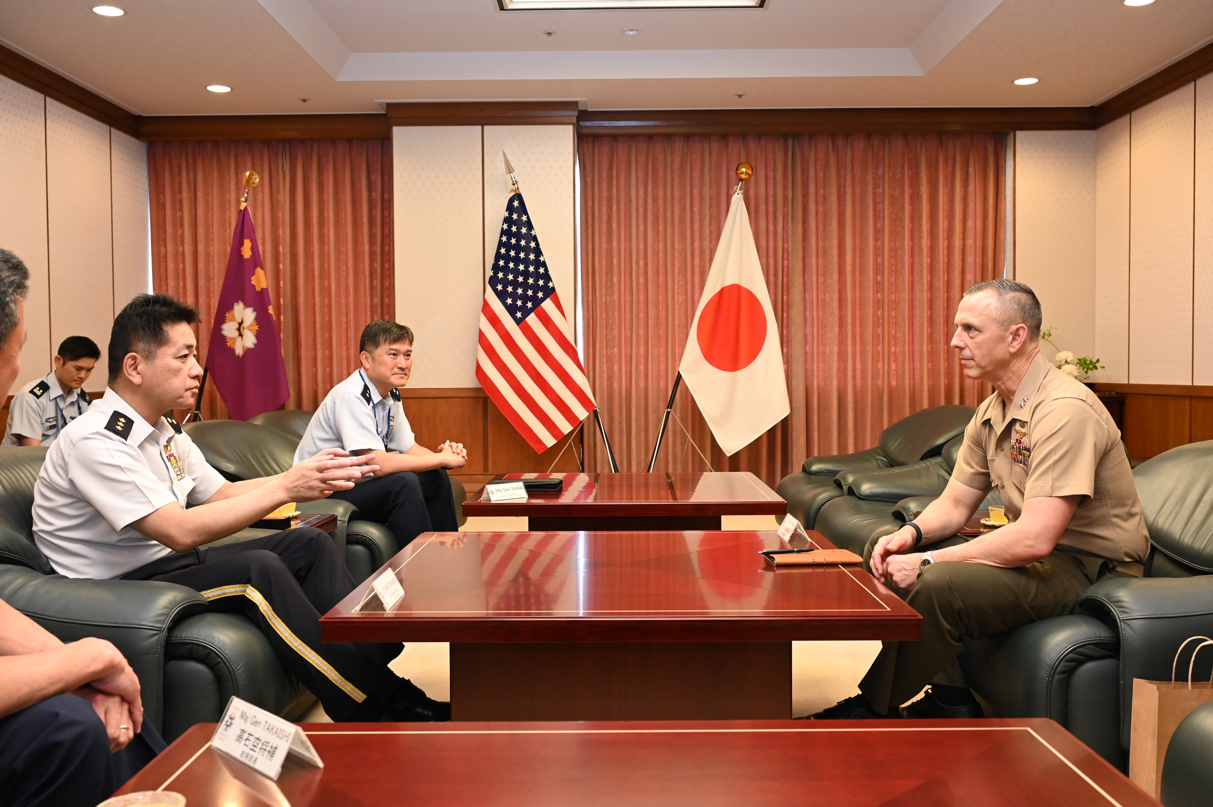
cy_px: 404
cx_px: 606
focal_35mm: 34
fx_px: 1145
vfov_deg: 38.8
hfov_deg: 55.8
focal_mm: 34
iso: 3200
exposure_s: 1/160
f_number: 5.6
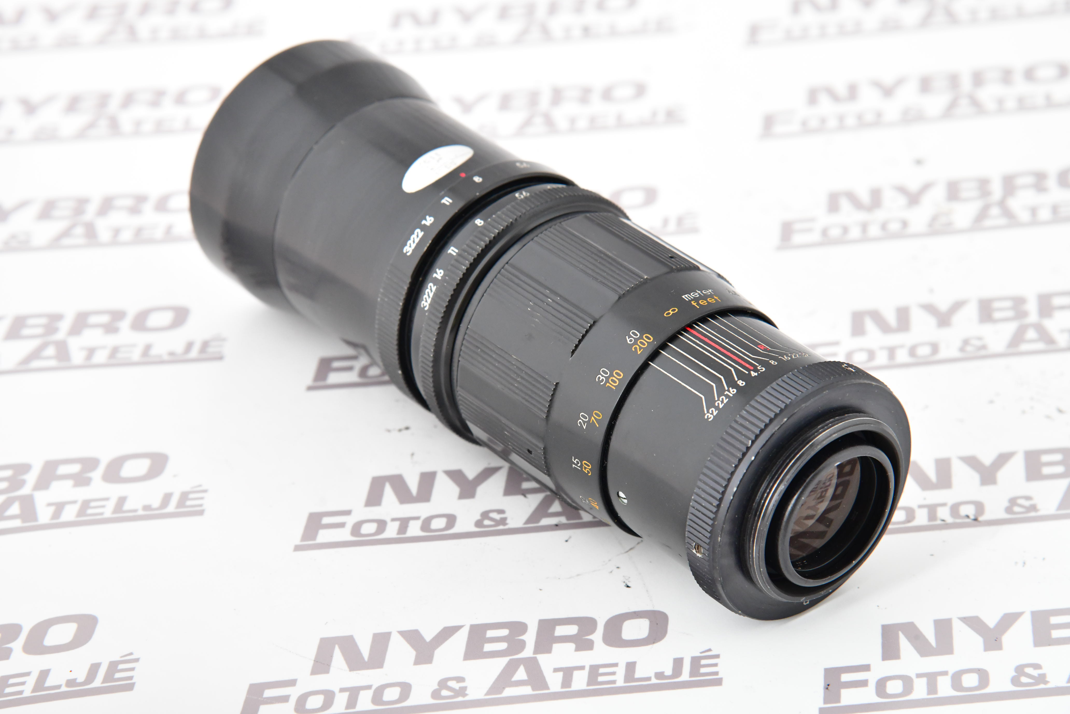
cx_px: 535
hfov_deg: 17.1
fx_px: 3566
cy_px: 357
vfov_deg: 11.4
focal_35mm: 120
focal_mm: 120
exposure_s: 1/200
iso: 2500
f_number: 11
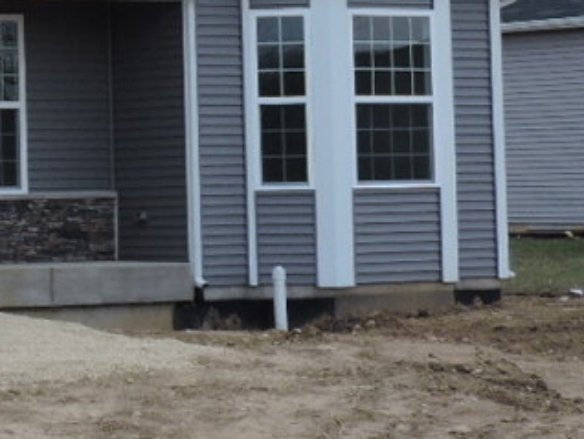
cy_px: -26
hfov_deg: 9.8
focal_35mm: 189
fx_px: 3191
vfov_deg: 7.8
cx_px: -522
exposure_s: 1/200
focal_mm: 8.4
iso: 100
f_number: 3.5
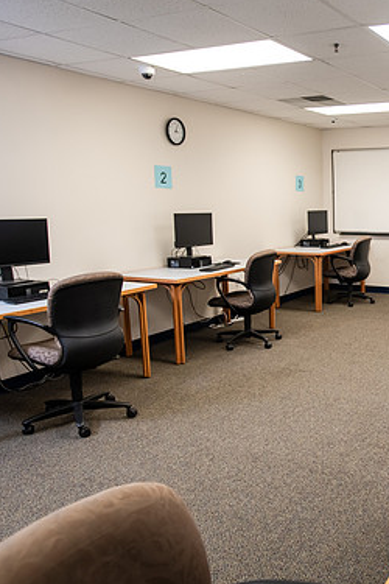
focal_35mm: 34
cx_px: 384
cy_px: 292
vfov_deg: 55.8
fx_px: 551
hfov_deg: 35.4
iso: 1000
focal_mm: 22
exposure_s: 1/125
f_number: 4
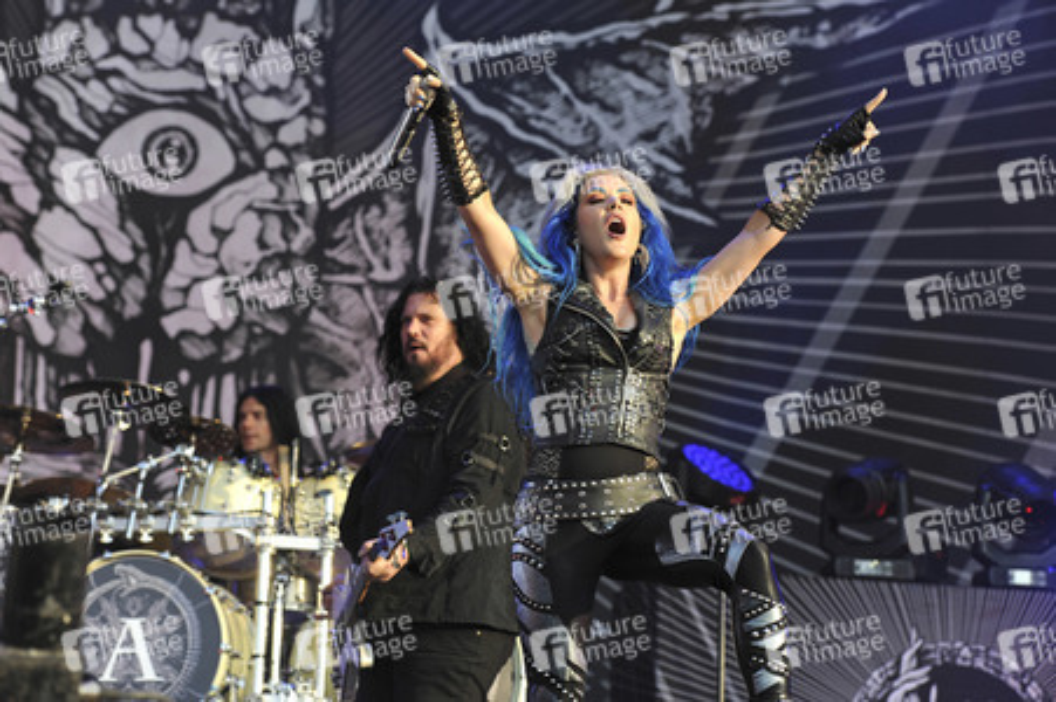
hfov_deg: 20.0
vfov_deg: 13.4
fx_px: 2990
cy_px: 351
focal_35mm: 102
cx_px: 528
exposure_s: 1/320
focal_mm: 102
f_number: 4
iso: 200
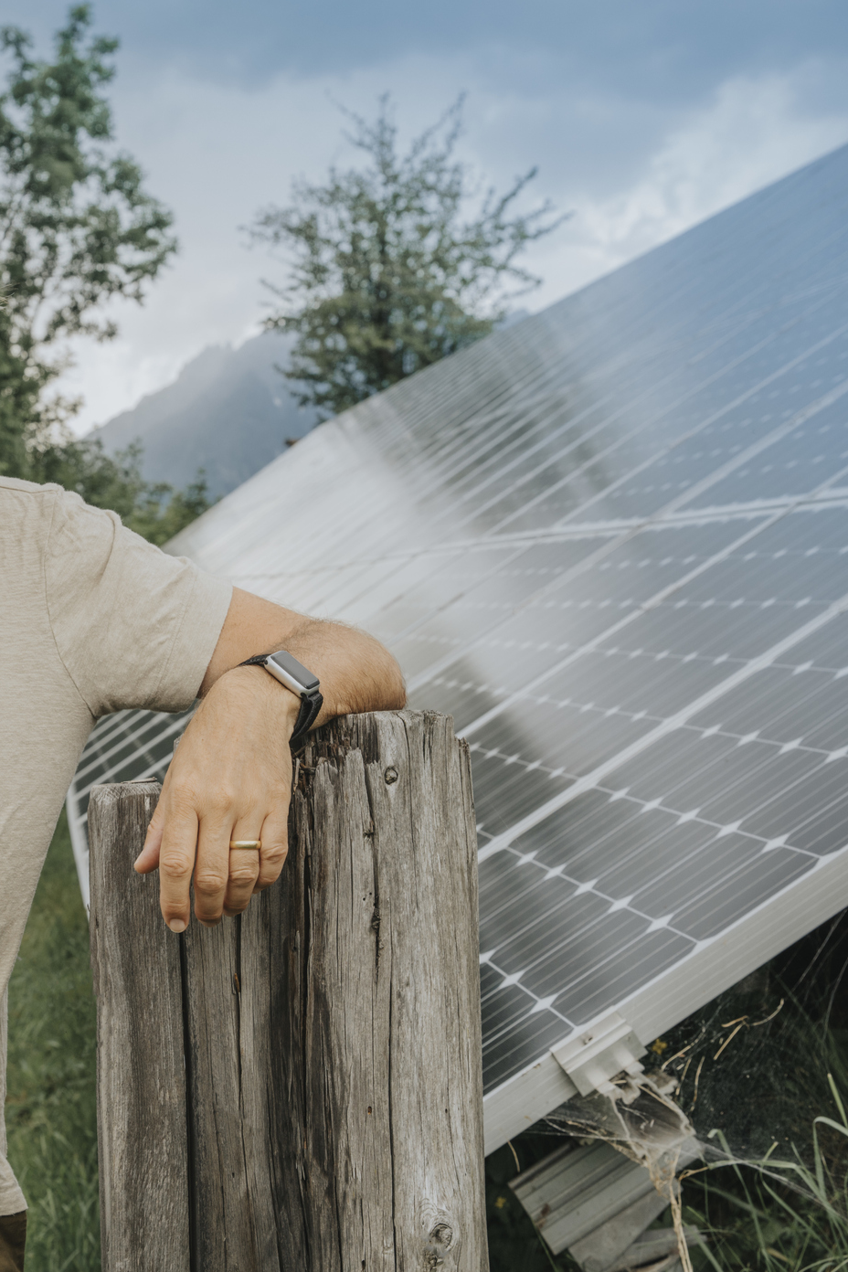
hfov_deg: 20.9
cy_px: 645
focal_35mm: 64
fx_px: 2261
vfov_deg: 31.4
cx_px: 116
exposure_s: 1/125
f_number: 6.3
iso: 400
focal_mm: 42
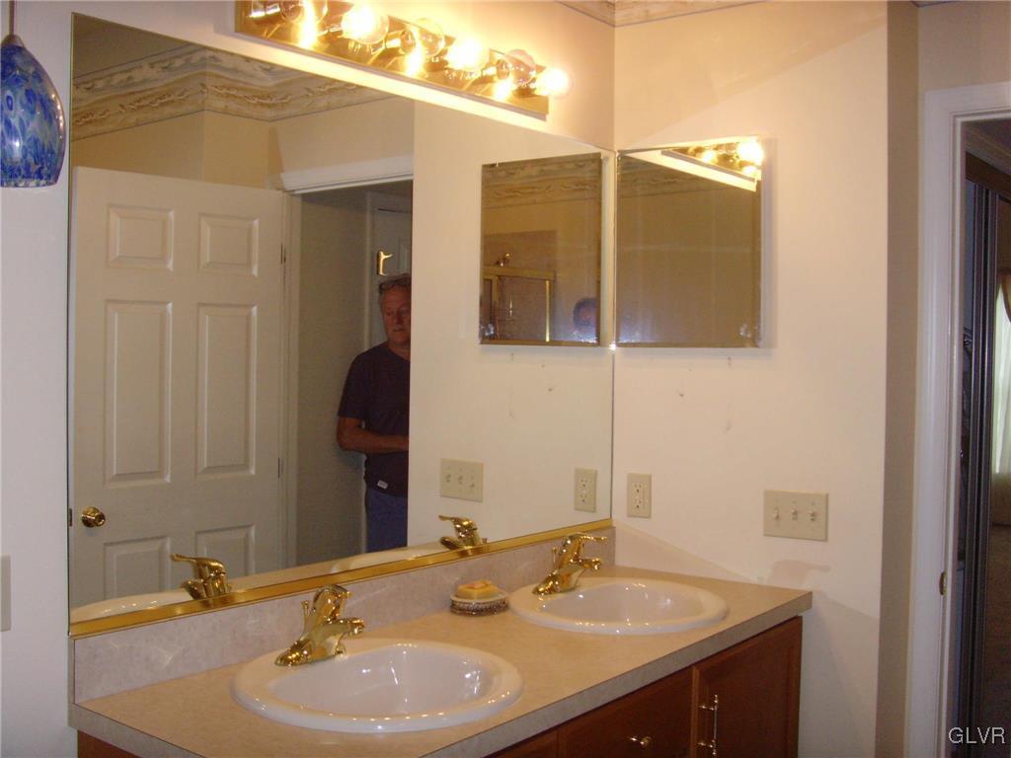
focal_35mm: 39
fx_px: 1139
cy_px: 379
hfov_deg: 47.9
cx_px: 506
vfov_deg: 36.8
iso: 200
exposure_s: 1/45
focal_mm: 6.6
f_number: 3.5
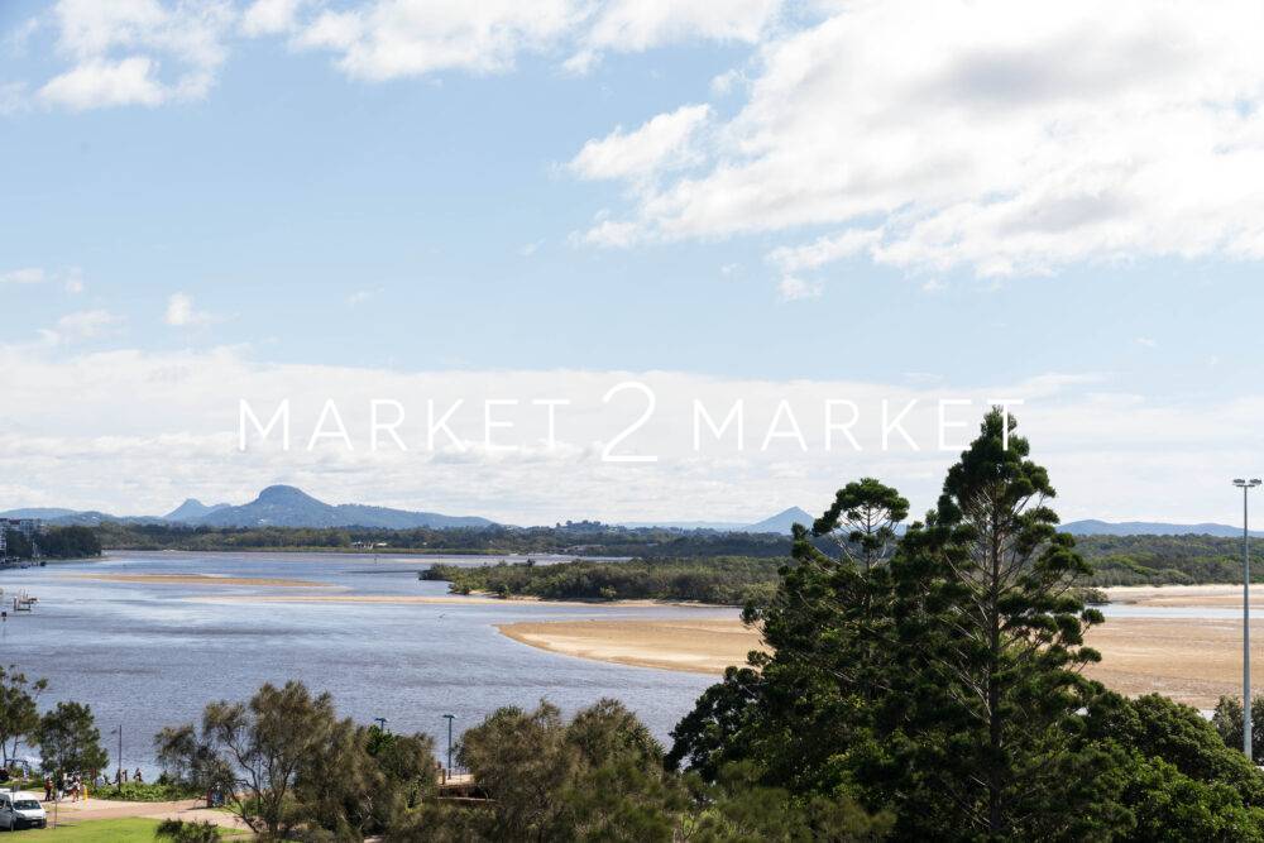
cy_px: 422
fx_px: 2458
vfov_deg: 19.5
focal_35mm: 70
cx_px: 632
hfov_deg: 28.8
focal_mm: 70
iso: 200
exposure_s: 1/160
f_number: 8
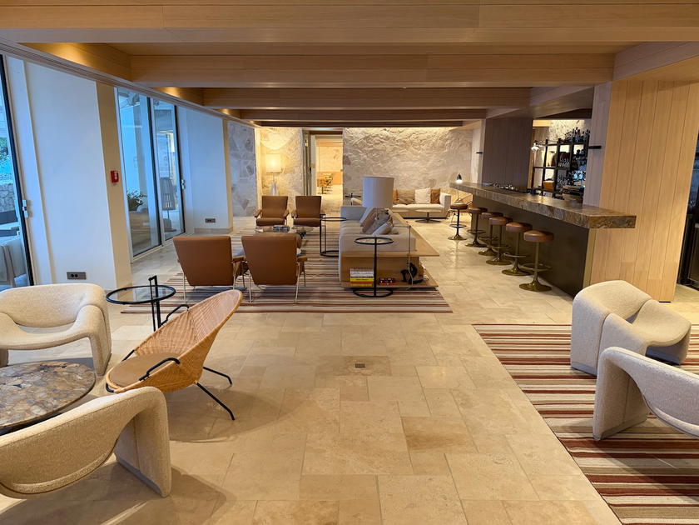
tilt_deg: -12.1
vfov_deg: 56.8
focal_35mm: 24
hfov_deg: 71.6
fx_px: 485
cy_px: 262
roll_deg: +0.6
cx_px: 350
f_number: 1.78
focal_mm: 6.76
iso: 500
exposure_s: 1/59
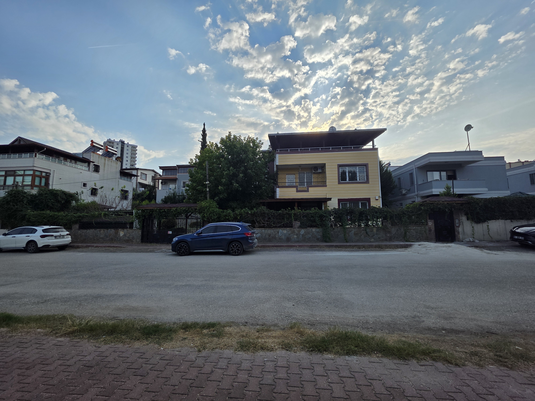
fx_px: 201
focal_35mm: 13
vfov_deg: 89.9
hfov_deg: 106.2
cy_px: 200
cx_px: 268
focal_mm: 2.2
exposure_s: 1/2843
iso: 40
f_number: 1.9
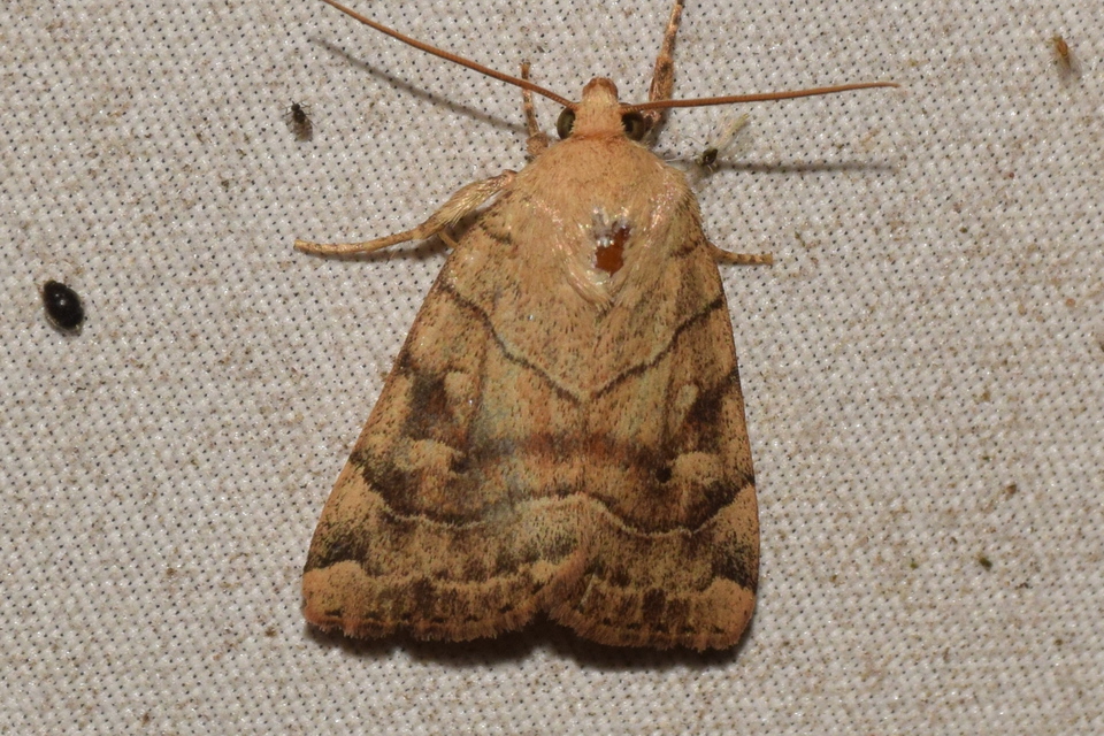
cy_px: 368
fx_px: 6439
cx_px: 552
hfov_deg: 9.8
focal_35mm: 210
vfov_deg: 6.5
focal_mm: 140
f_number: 14
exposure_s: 1/160
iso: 500
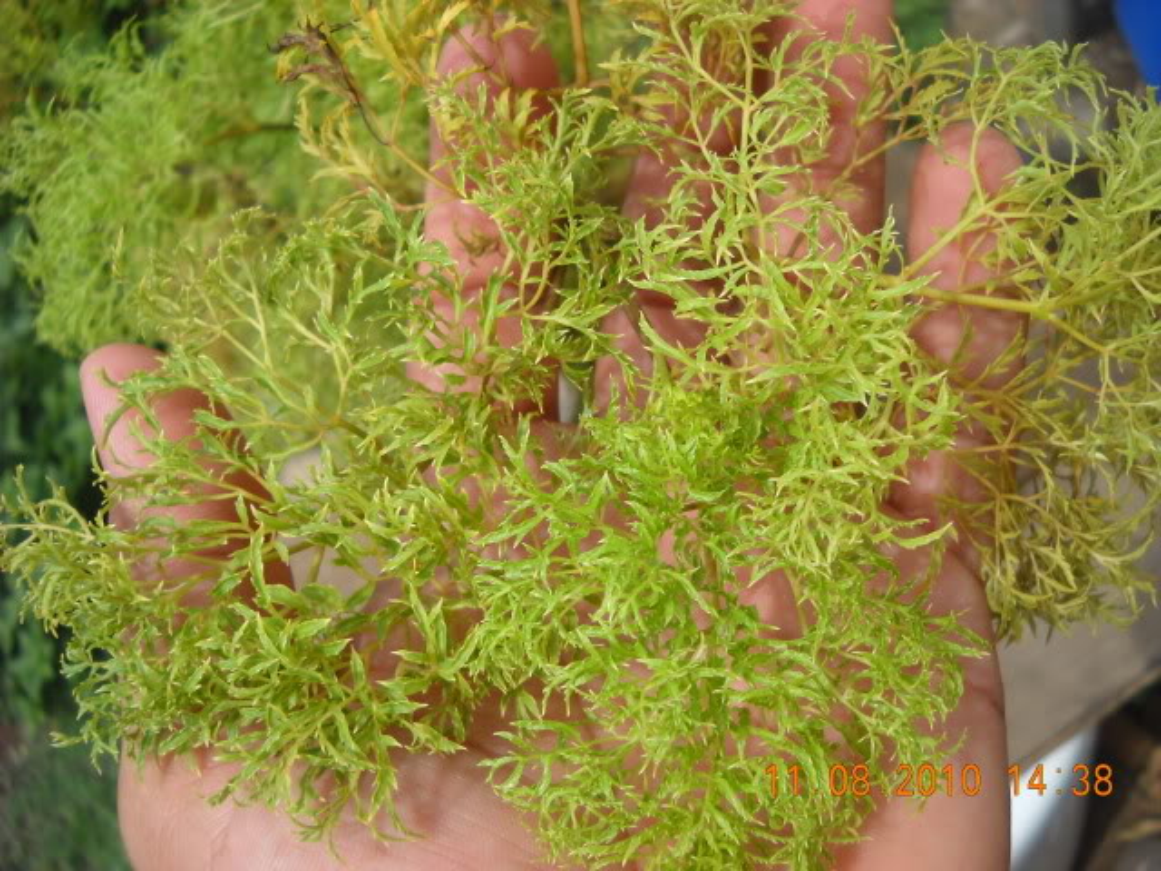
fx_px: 1375
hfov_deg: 45.8
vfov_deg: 35.1
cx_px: 580
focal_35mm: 41
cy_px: 436
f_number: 5.5
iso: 64
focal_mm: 6.72
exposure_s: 1/228
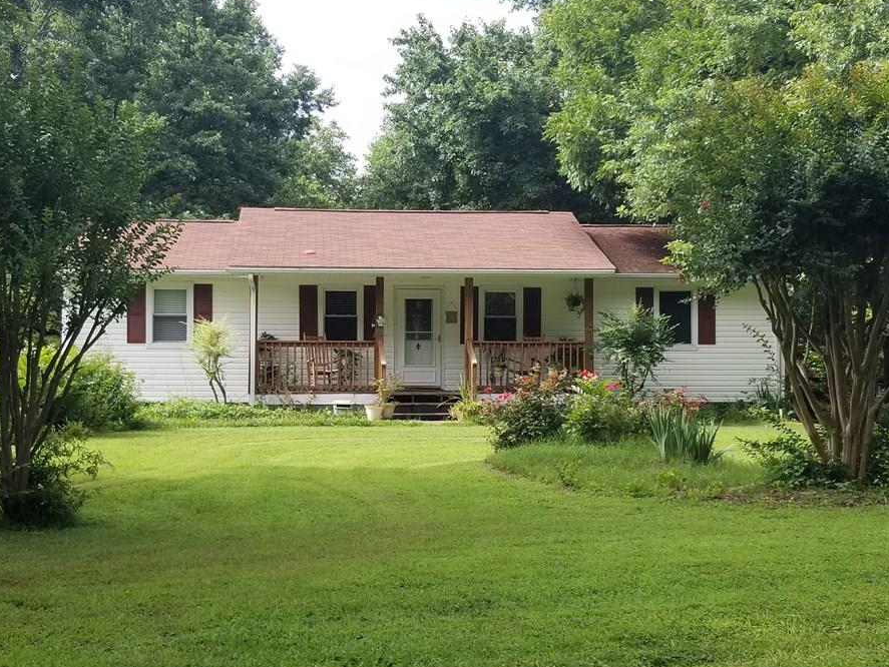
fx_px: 771
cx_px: 443
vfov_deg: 46.8
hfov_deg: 59.9
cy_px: 362
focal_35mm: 30
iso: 50
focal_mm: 4.25
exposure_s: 1/896
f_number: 1.7
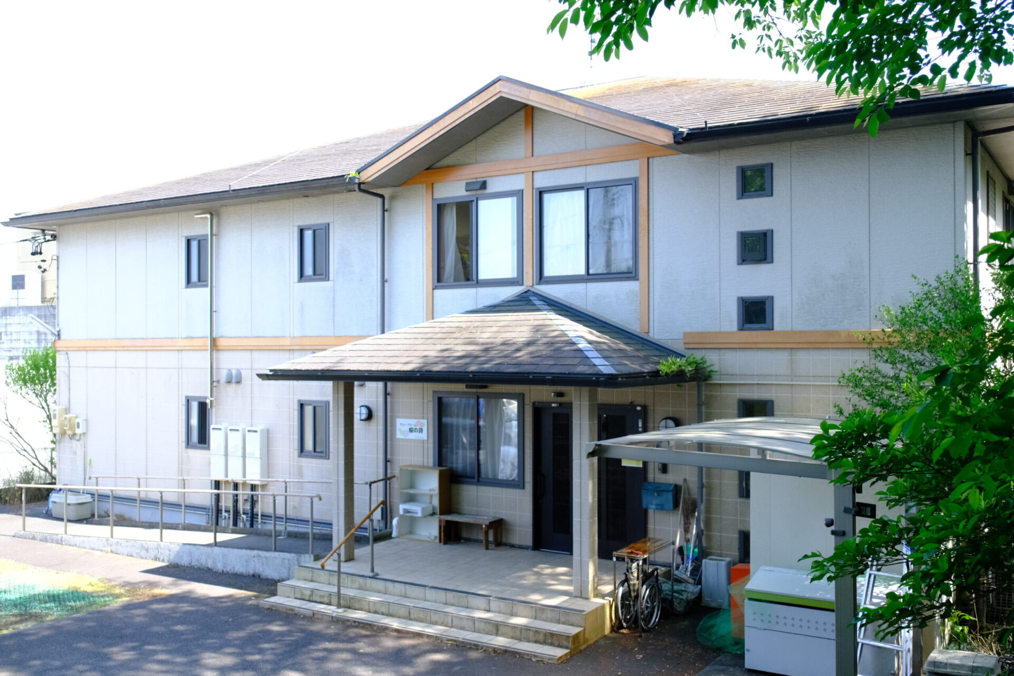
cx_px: 507
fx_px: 958
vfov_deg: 38.9
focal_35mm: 34
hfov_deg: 55.8
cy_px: 338
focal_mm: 22.4
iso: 1600
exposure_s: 1/2500
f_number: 2.8
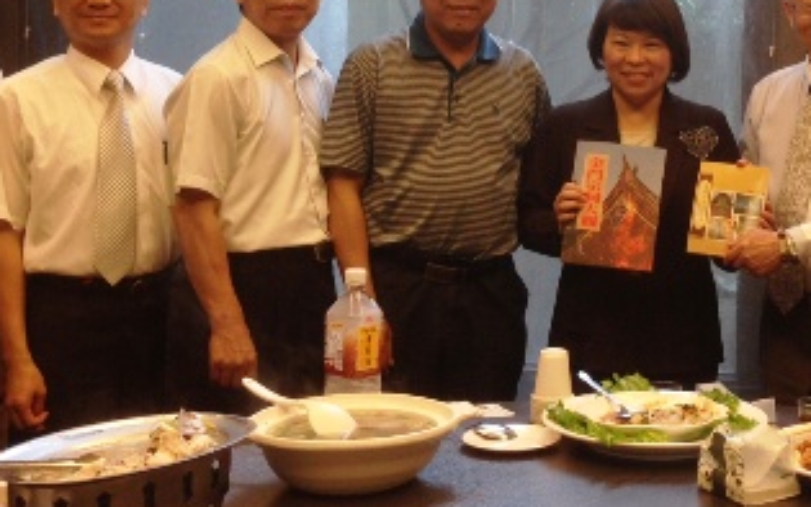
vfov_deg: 18.0
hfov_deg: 28.1
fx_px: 1570
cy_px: 44
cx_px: 690
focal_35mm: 71
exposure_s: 1/20
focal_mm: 4.13
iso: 80
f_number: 2.4
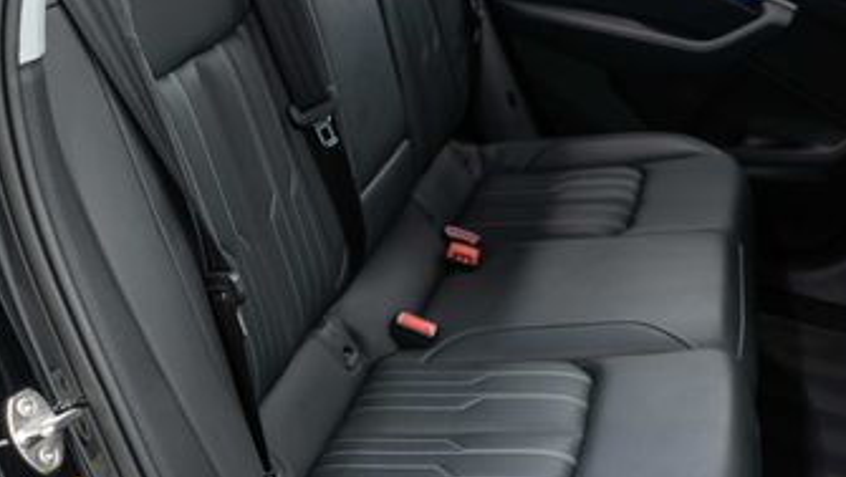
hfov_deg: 37.2
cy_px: 148
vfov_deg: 21.4
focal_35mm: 56
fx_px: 1257
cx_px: 424
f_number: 3.2
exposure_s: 1/40
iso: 1000
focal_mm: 28
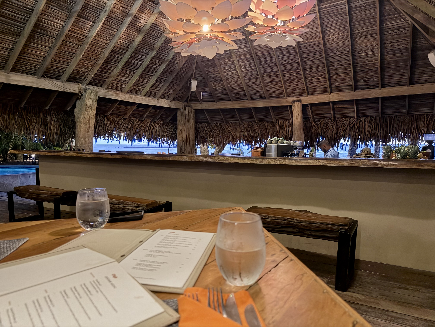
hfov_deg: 71.6
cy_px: 164
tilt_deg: -3.5
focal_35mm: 24
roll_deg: +0.2
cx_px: 218
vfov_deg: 56.8
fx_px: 302
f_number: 1.78
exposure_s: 1/20
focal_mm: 6.76
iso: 1600
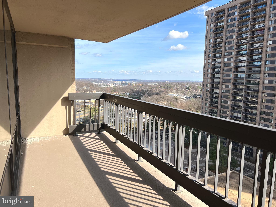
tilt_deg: -6.7
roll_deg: -1.1
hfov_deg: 67.3
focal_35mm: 26
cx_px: 138
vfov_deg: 53.1
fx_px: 207
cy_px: 104
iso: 50
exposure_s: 1/3356
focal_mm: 5.7
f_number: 1.5
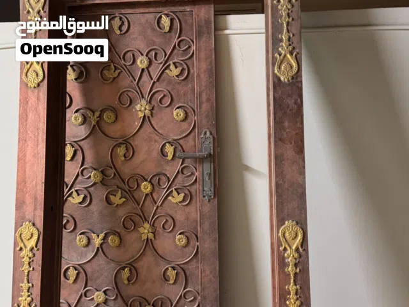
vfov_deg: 56.8
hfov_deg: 71.6
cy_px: 154
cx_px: 204
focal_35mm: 24
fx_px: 284
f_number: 1.78
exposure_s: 1/33
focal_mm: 6.76
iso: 800
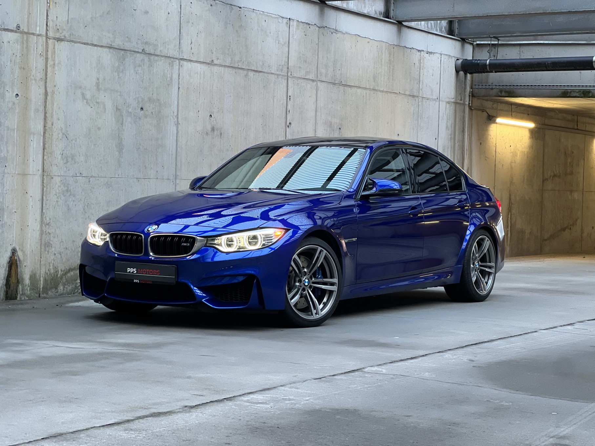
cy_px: 223
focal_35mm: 77
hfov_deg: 25.3
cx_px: 298
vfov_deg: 19.1
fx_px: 1324
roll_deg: -1.4
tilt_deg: -0.8
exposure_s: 1/36
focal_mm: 9
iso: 160
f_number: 2.8
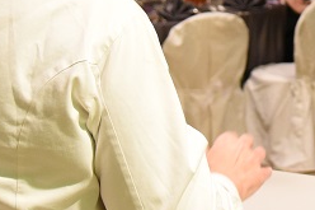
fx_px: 1207
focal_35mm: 138
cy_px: -42
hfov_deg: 14.4
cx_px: 370
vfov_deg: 9.8
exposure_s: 1/160
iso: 6400
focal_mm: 38
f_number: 5
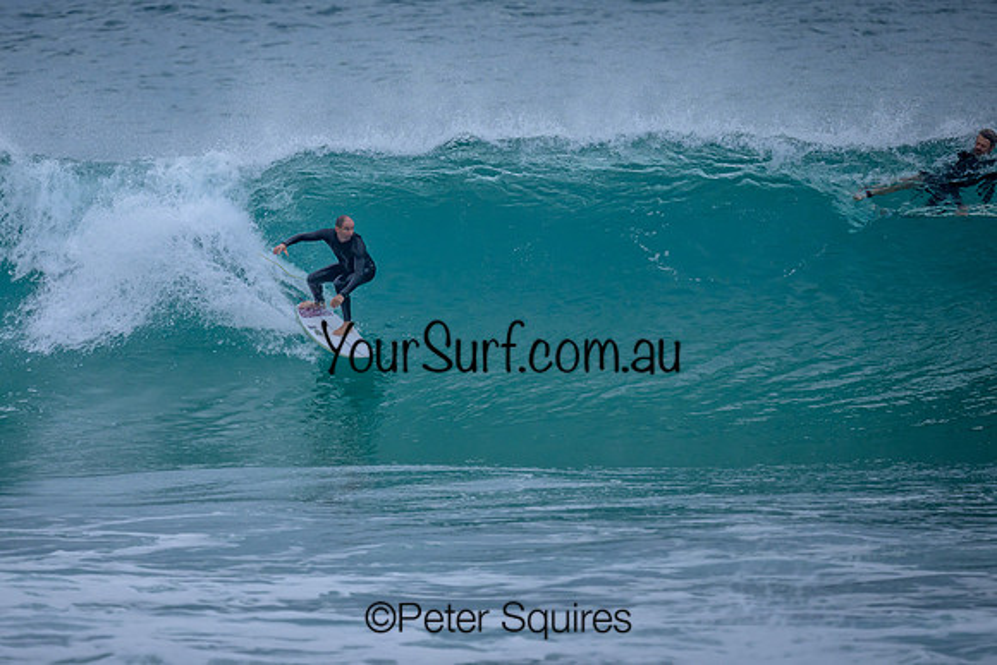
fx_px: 27738
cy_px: 249
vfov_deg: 1.4
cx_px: 373
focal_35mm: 1001
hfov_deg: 2.1
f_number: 6.3
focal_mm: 800
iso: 1100
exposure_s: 1/2000
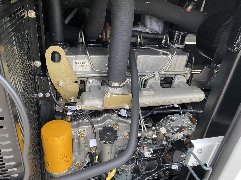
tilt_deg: -27.2
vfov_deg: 53.1
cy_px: 90
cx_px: 120
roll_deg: -6.8
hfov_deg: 67.3
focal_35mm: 26
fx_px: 181
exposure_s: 1/60
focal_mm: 4.25
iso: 125
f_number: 1.8
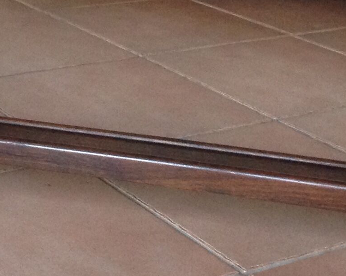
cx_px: 98
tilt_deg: -13.9
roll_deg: -2.4
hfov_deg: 16.7
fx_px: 1177
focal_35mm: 115
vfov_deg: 13.3
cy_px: 17
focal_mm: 4.28
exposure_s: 1/15
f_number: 2.4
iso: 320
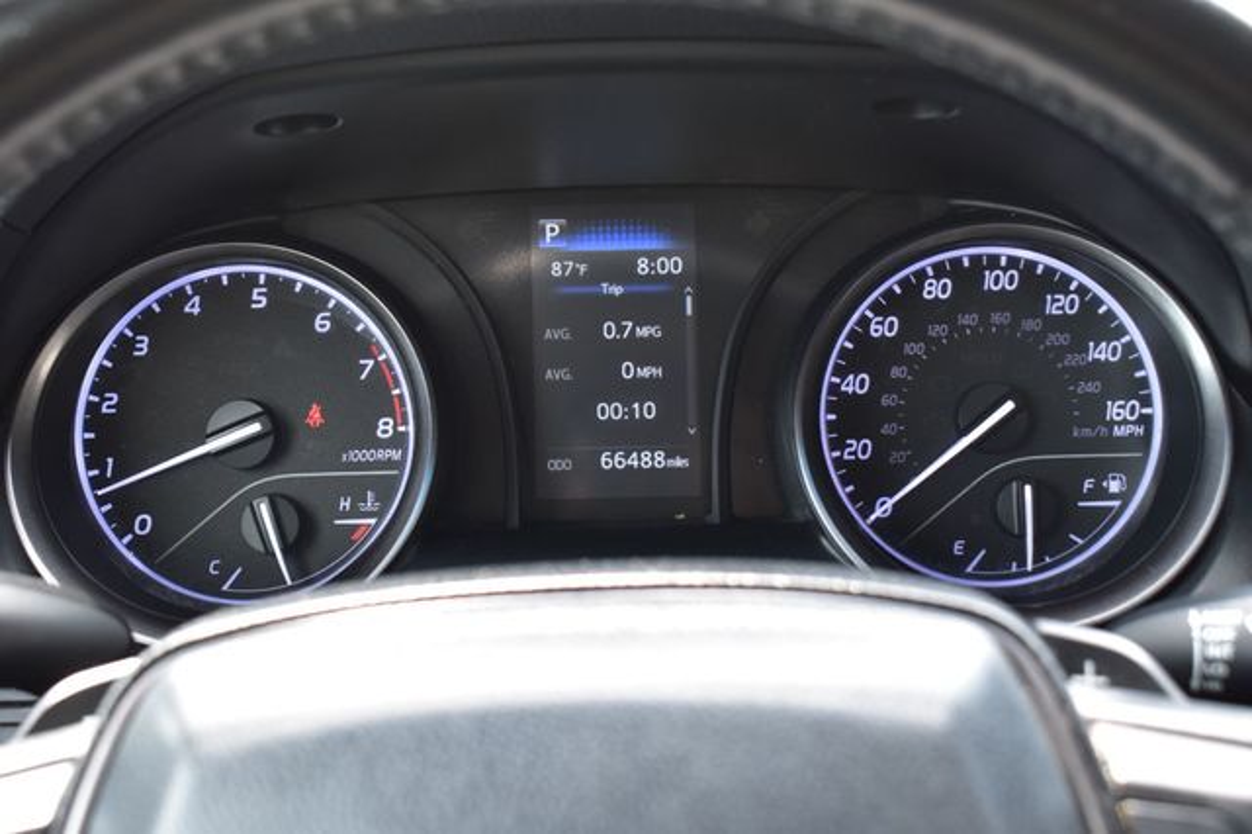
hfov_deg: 38.9
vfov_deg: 26.5
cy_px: 417
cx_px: 626
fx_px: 1773
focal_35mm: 51
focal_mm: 34
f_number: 7.1
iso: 400
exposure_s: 1/40
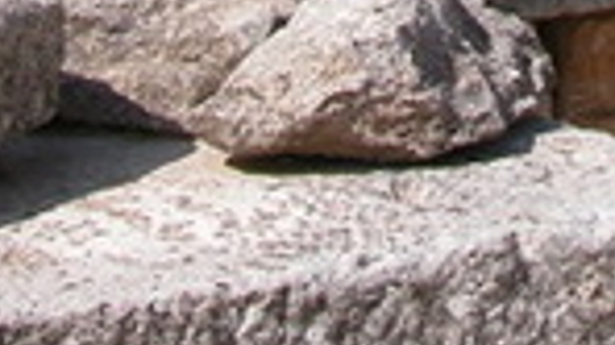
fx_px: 2526
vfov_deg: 7.0
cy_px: -711
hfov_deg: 13.6
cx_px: 652
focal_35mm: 155
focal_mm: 8.9
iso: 100
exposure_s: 1/302
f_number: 6.3
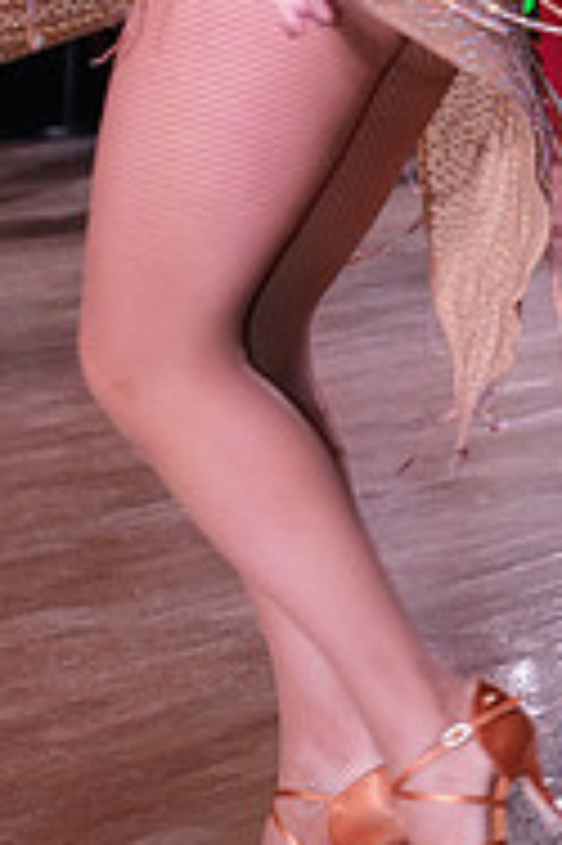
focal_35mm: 182
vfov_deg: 11.1
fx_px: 4269
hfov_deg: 7.5
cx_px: 641
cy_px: -162
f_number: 6.3
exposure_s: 1/200
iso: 4000
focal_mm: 59
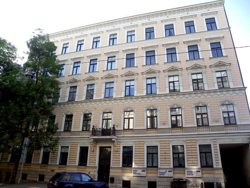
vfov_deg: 53.1
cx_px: 125
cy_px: 94
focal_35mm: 26
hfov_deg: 67.3
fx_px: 188
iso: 50
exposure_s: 1/200
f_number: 3.2
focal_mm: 4.6
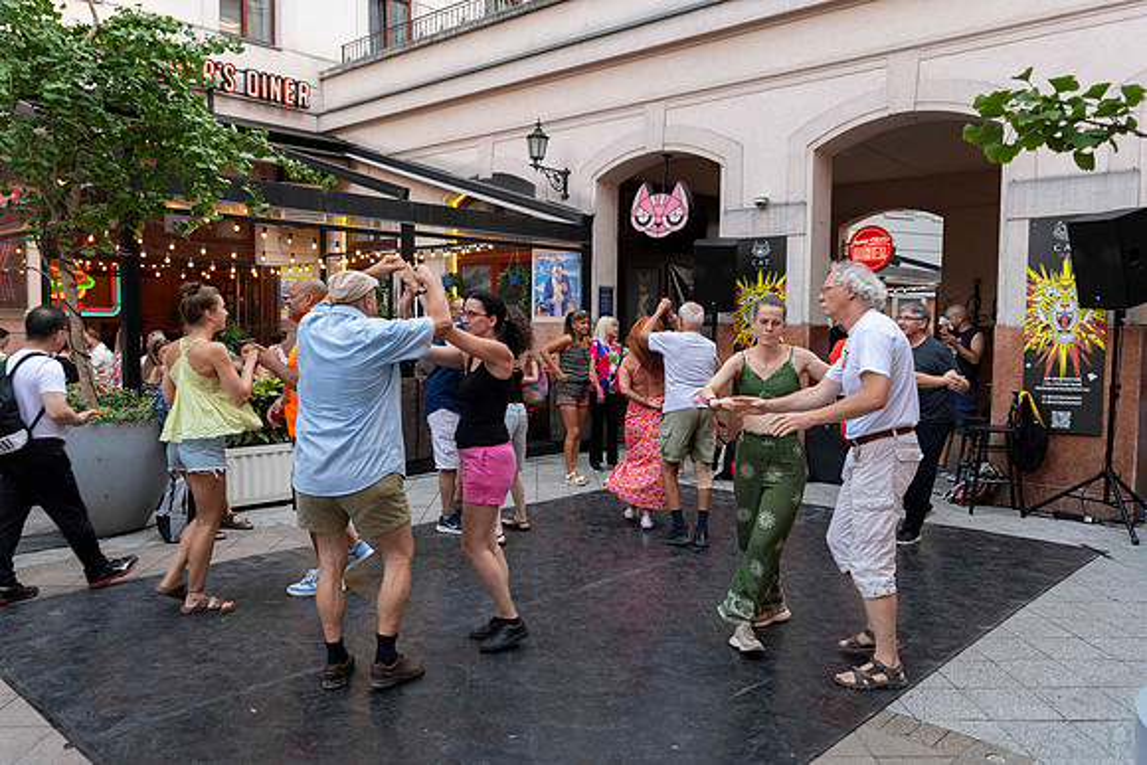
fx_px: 924
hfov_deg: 63.6
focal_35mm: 29
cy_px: 382
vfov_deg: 45.0
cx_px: 574
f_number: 4
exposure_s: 1/60
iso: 220
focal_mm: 29
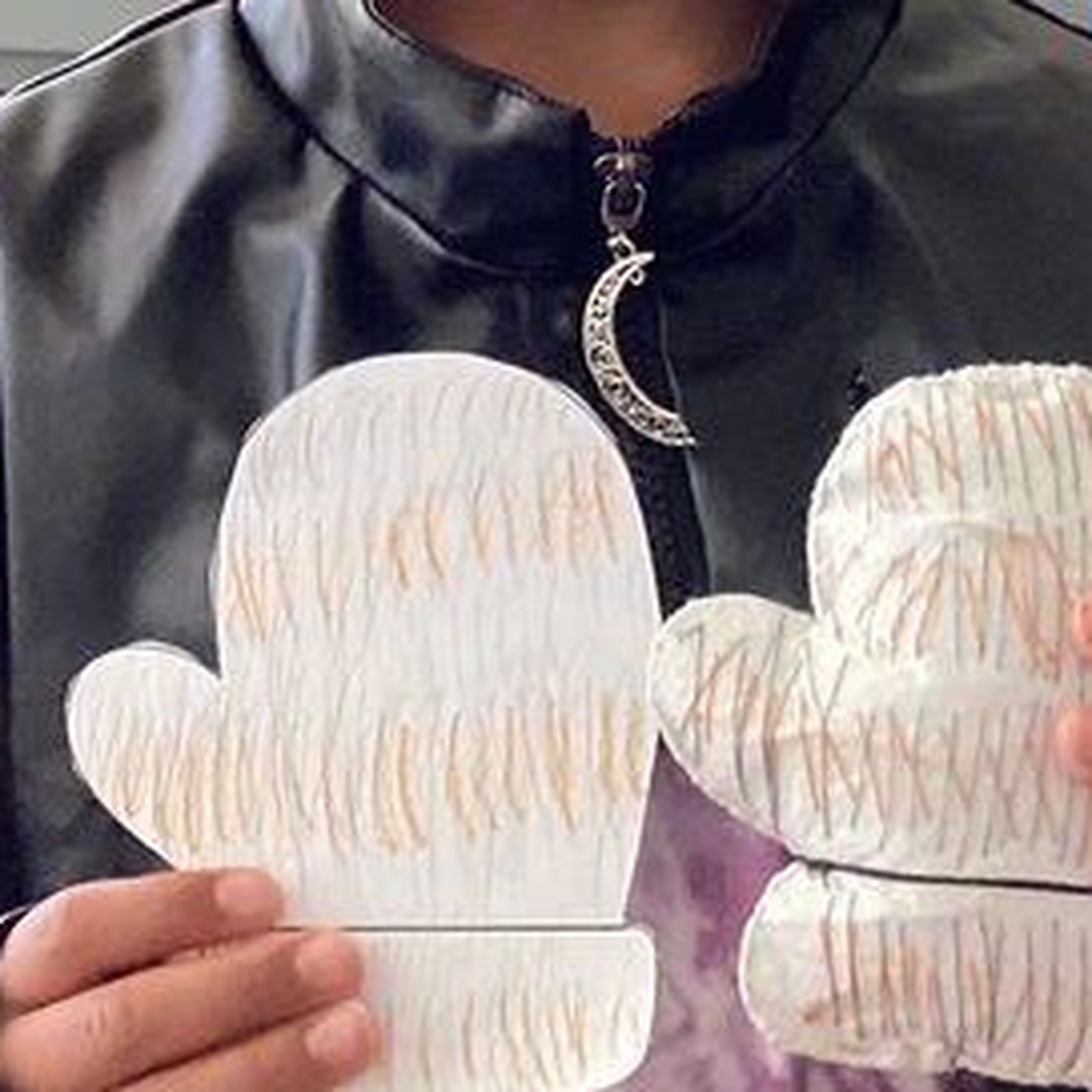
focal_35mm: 103
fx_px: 3676
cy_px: -64
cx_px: 462
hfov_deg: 16.9
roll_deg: -0.9
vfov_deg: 16.5
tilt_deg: -5.3
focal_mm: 3.3
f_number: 2.4
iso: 160
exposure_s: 1/50
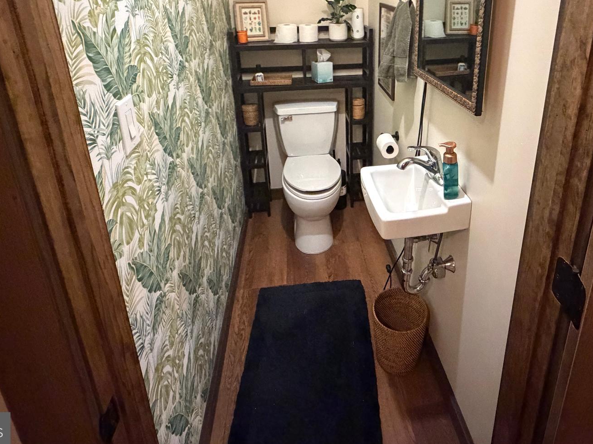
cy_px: 100
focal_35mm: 22
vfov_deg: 57.3
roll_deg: -0.1
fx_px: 377
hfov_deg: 75.3
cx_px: 363
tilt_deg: -17.8
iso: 1250
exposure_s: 1/40
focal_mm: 2.22
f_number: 2.2
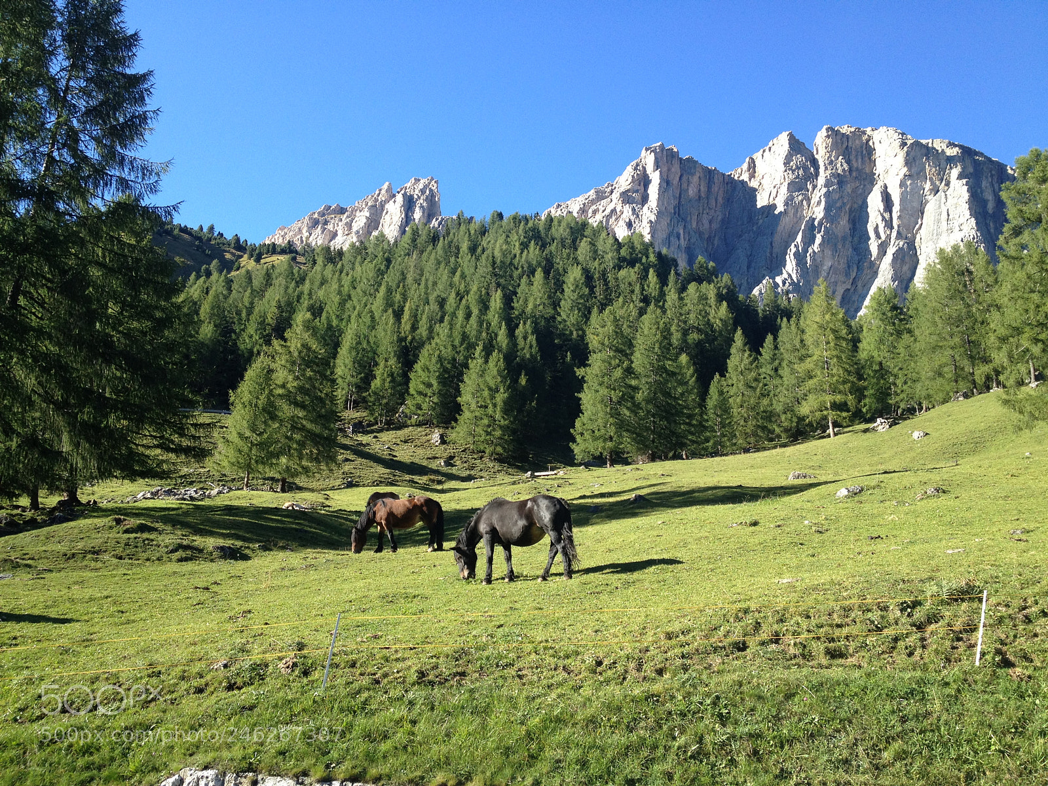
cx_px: 524
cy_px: 393
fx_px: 1060
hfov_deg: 52.6
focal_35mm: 35
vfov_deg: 40.7
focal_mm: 4.28
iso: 64
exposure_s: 1/438
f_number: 2.4
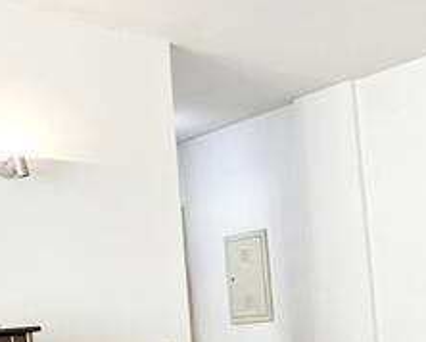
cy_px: 283
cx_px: 422
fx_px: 770
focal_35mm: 61
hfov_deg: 29.0
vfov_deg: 24.5
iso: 100
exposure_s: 1/60
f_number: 2.2
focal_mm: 1.7
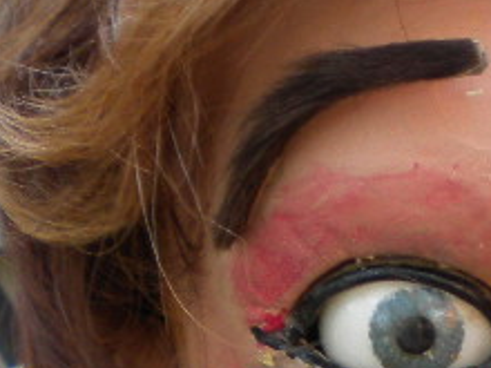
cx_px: 462
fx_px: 2312
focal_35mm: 163
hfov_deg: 12.0
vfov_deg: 9.0
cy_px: 399
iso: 101
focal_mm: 6.3
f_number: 3.1
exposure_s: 1/55.5
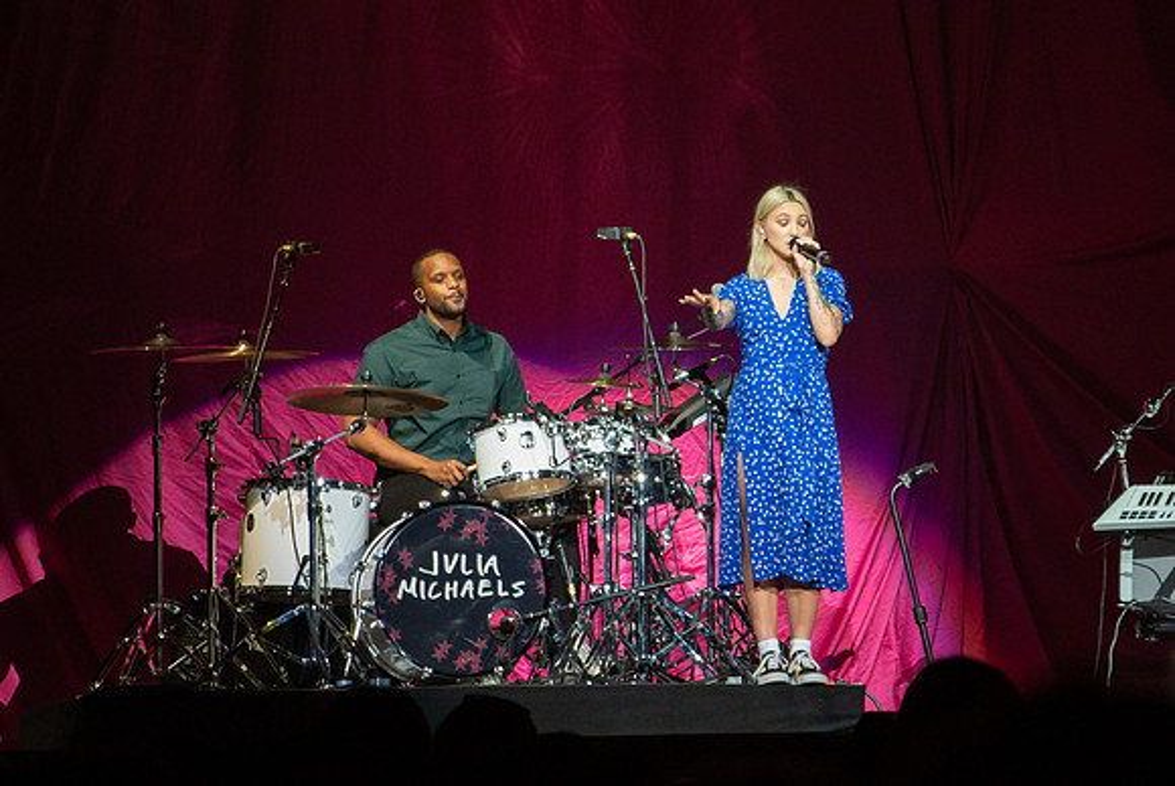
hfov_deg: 5.5
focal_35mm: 377
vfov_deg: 3.7
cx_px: 747
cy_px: 352
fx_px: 12330
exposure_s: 1/125
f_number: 5.6
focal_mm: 110
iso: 800
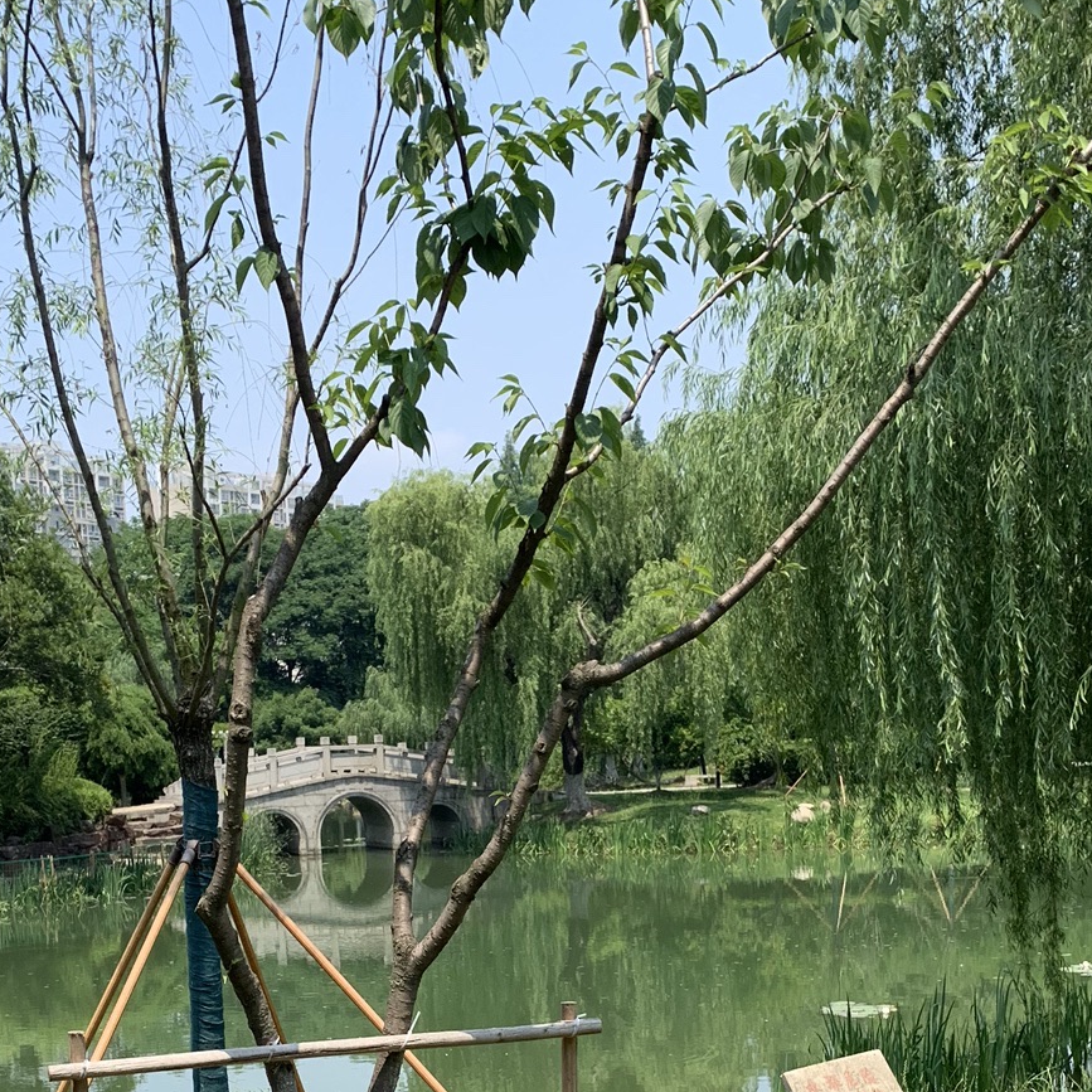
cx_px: 419
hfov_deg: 32.1
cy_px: 986
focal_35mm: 53
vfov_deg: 30.7
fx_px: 1892
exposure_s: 1/1314
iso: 25
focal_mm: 4.25
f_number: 1.8
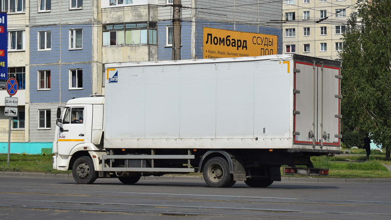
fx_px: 788
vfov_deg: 15.9
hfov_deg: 27.9
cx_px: 196
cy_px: 100
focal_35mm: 76
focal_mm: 48
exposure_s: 1/1000
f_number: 5.3
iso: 100
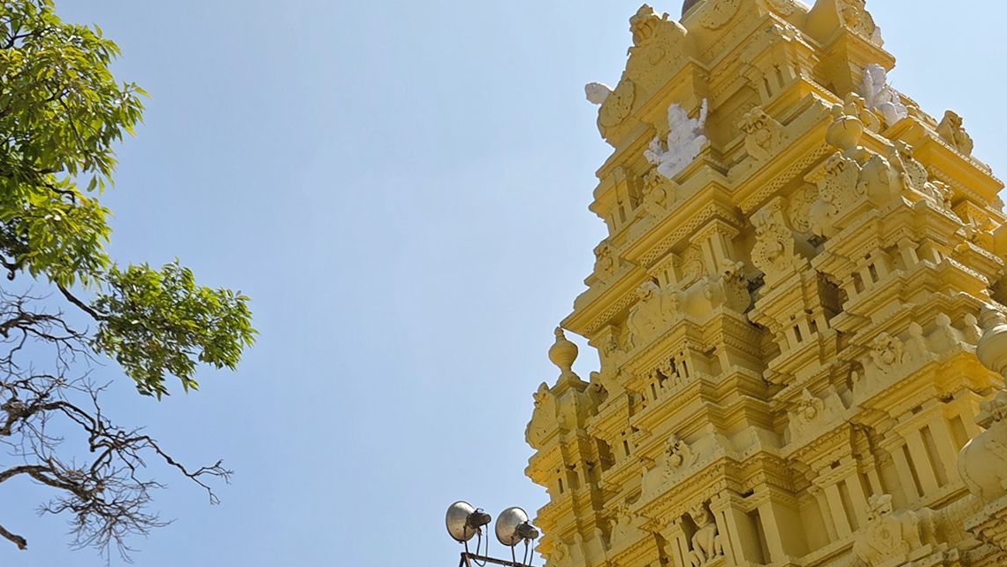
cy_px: 537
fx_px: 1175
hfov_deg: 45.6
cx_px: 331
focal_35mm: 44
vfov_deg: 26.0
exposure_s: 1/7891
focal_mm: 5.4
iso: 80
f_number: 1.8
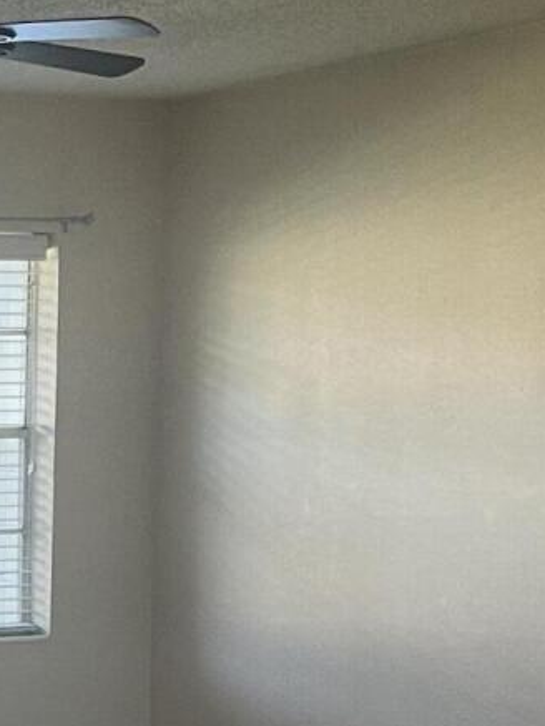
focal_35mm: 119
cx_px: -357
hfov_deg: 11.7
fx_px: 2497
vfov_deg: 16.2
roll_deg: +0.5
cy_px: 751
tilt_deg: -4.4
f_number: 1.6
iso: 100
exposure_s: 1/60
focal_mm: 4.2
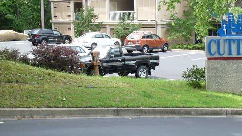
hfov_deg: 31.4
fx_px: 430
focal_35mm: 67
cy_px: 22
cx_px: 129
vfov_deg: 17.8
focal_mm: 4.8
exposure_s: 1/160
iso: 100
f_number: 4
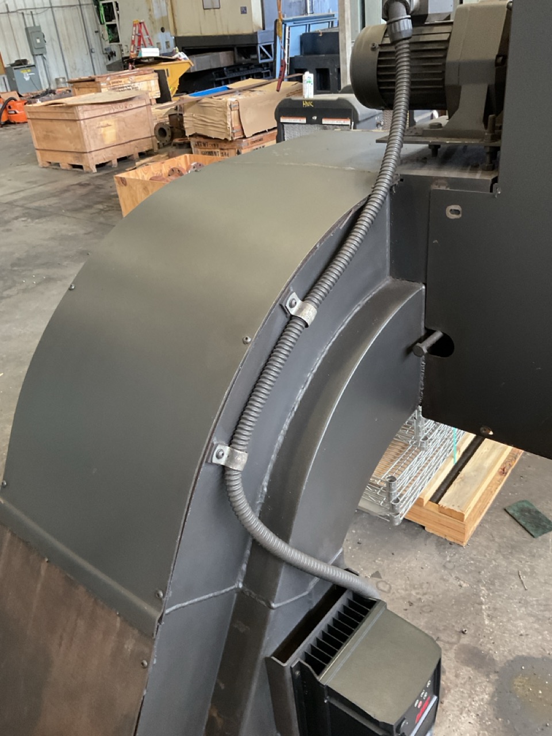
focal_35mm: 29
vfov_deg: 61.7
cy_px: 368
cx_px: 276
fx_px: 617
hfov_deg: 48.2
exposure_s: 1/40
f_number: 1.8
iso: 250
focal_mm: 3
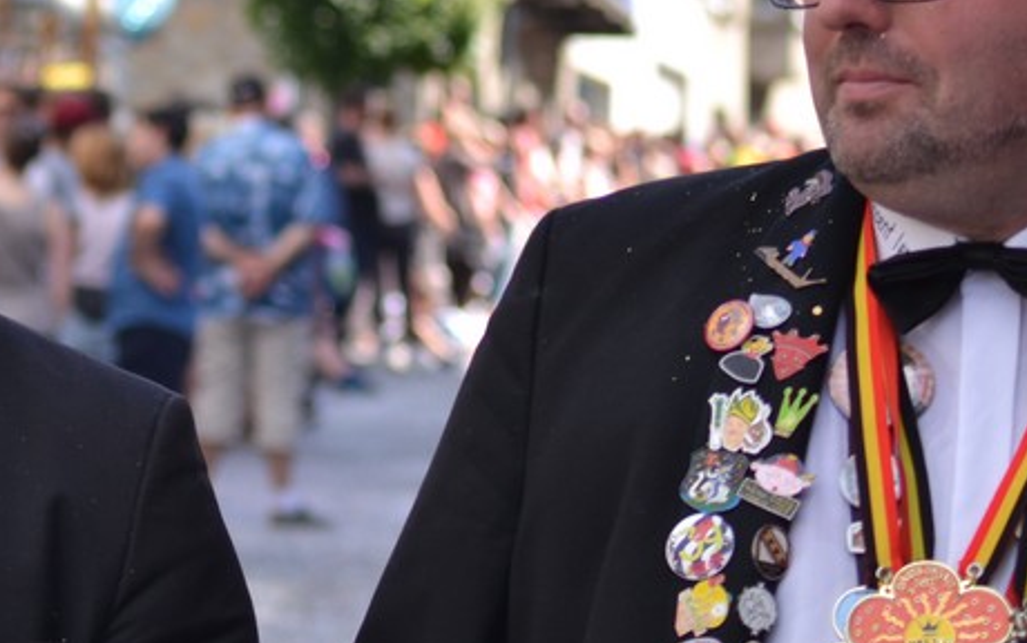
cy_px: 151
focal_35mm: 170
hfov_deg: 12.2
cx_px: 65
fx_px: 4760
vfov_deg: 7.7
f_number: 3.2
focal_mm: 50
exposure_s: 1/400
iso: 100
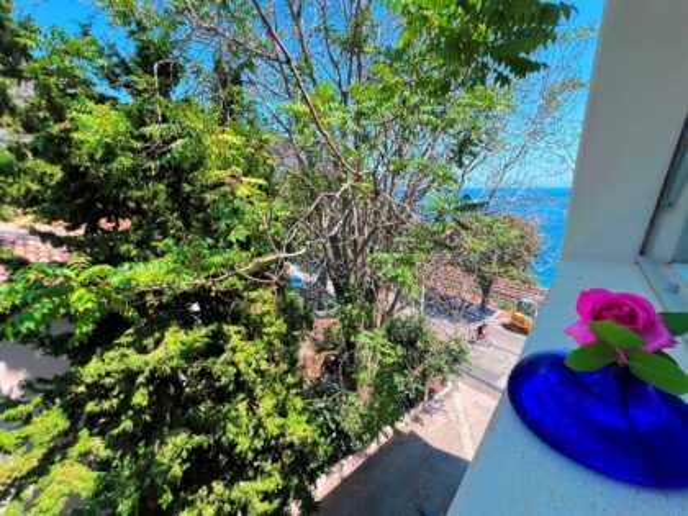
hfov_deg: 106.2
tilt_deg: -14.1
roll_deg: +0.5
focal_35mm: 13
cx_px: 344
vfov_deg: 89.9
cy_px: 258
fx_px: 258
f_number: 1.8
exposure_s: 1/298
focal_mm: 1.57
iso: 32
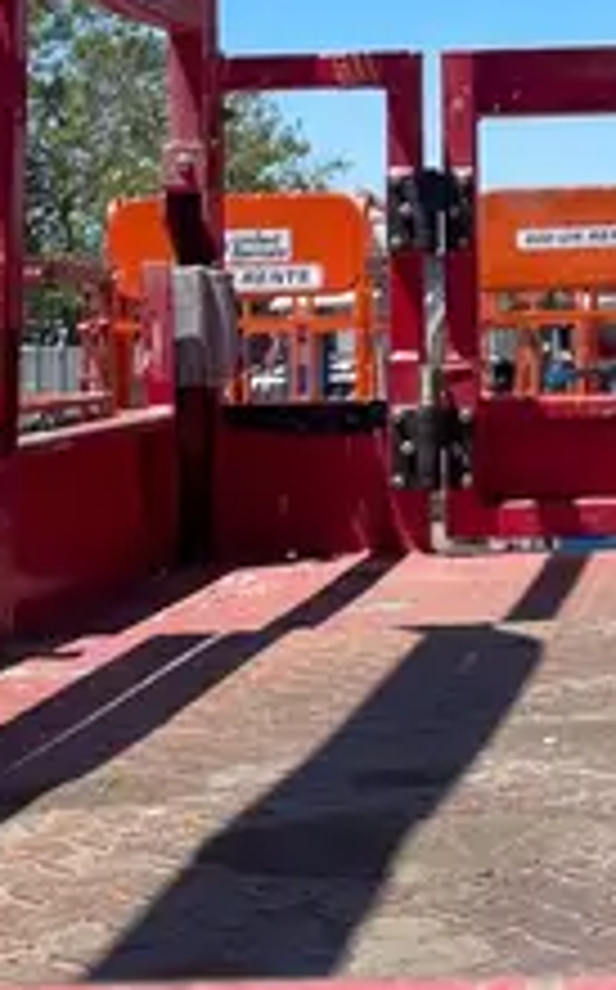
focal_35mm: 92
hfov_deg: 13.9
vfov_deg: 21.9
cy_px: 52
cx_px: 665
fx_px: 2478
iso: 32
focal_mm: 4.2
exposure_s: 1/3205
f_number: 1.6
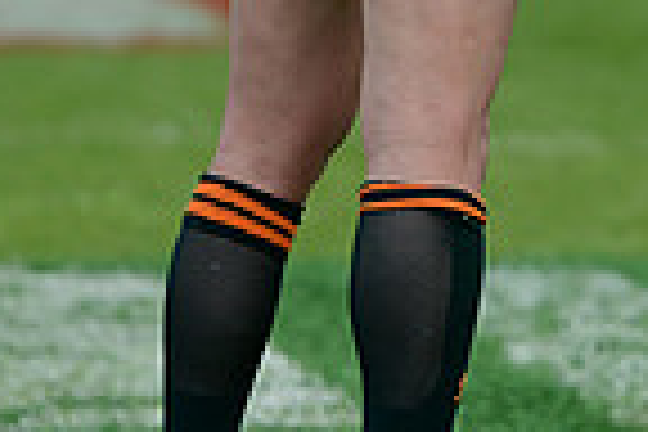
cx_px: 918
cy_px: -425
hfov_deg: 2.6
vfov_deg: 1.8
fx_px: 14093
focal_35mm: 783
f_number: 2.8
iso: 320
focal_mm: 195
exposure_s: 1/1250
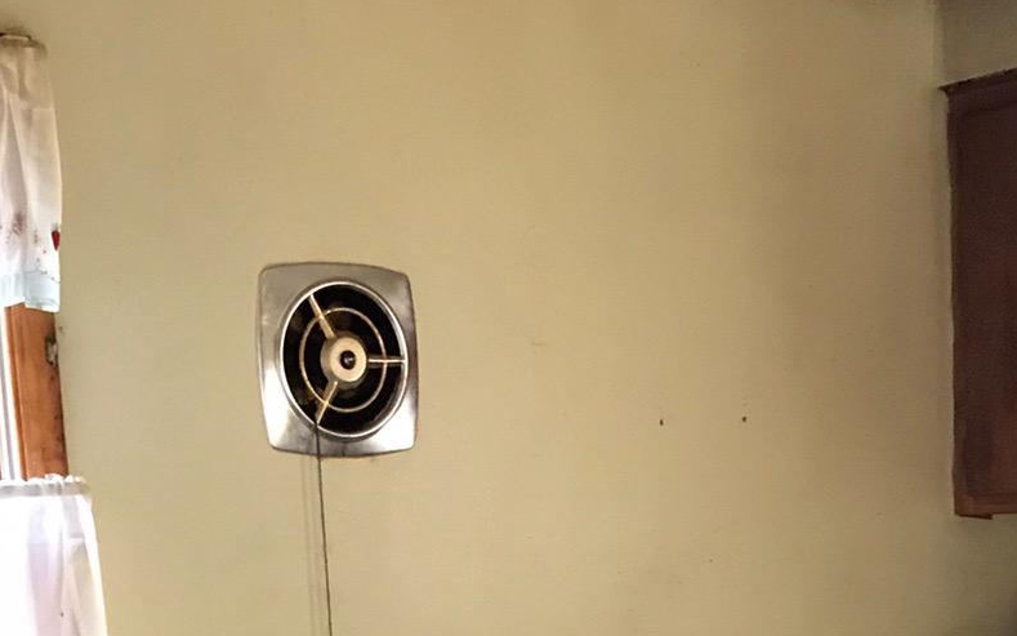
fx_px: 2134
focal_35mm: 77
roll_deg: +3.7
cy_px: 935
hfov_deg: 26.8
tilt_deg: -10.1
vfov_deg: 15.7
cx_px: 452
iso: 100
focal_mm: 3.99
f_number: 1.8
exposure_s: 1/15
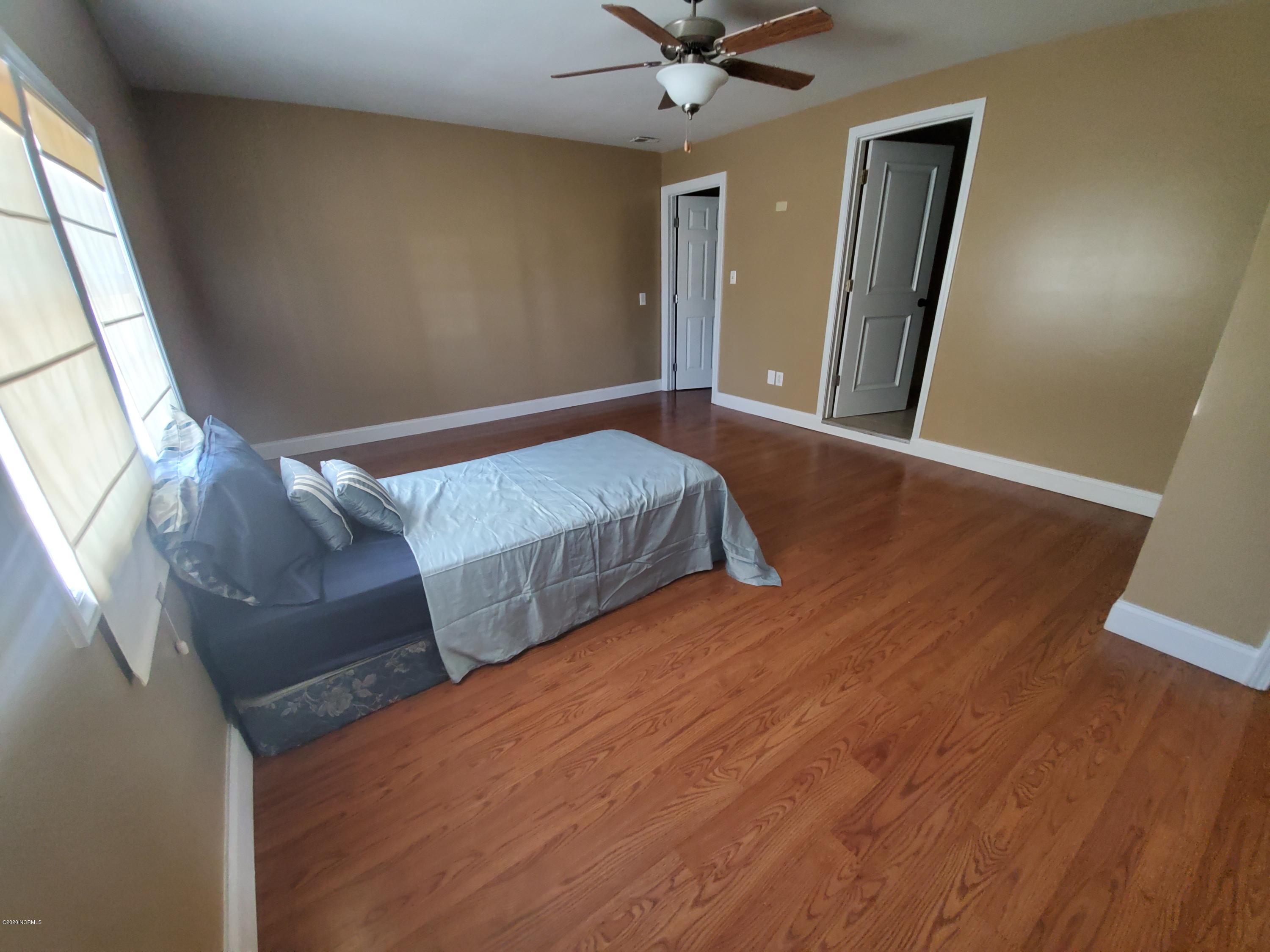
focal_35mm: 13
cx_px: 635
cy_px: 476
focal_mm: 1.8
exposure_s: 1/29
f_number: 2.2
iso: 1000
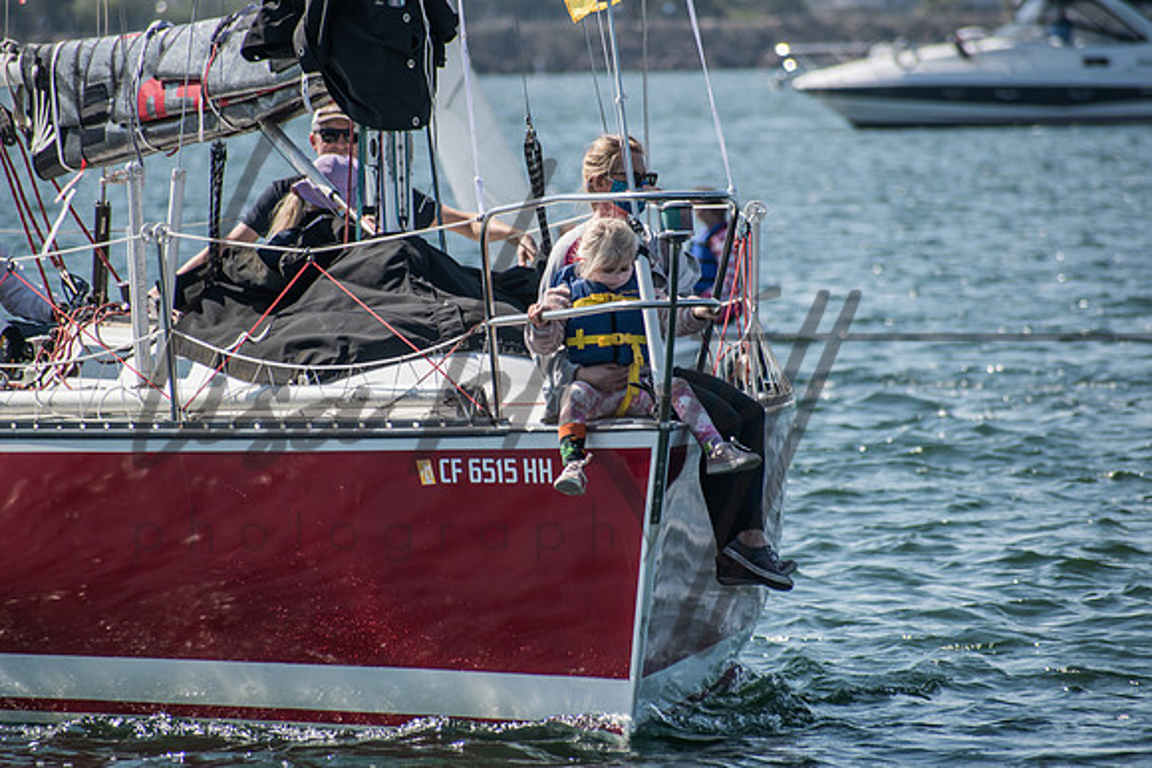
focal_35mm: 450
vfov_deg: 3.1
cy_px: 384
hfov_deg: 4.6
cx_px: 576
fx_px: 14403
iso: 100
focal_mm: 300
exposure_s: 1/400
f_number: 6.3
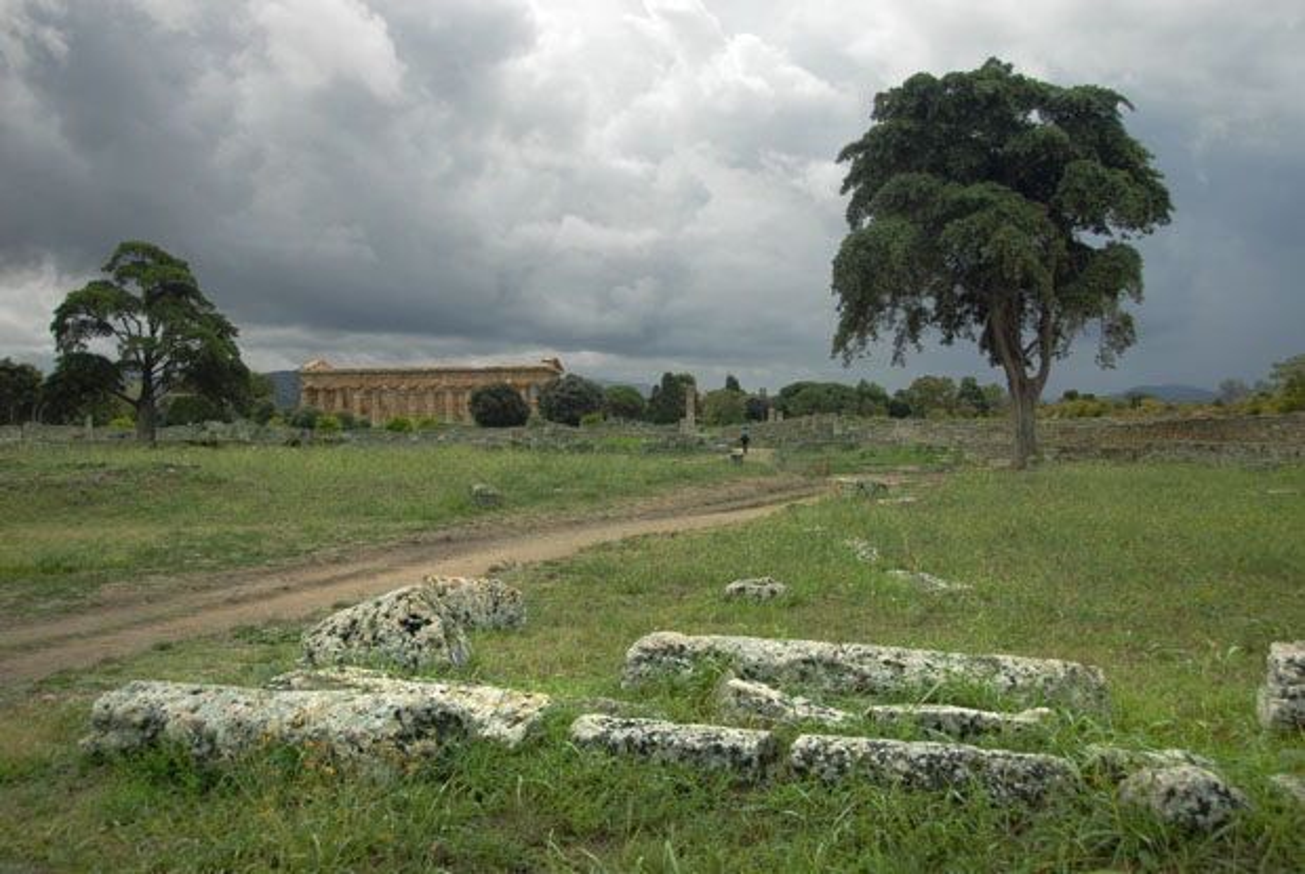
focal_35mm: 33
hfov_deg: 57.2
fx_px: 1198
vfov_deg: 40.1
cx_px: 652
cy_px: 437
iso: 100
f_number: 3.8
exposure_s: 1/320
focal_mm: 22
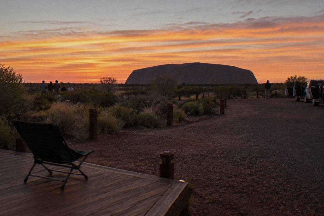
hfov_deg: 28.9
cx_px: 162
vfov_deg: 19.4
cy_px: 108
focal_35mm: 70
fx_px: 630
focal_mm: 70
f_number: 2.5
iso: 3200
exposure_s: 1/125
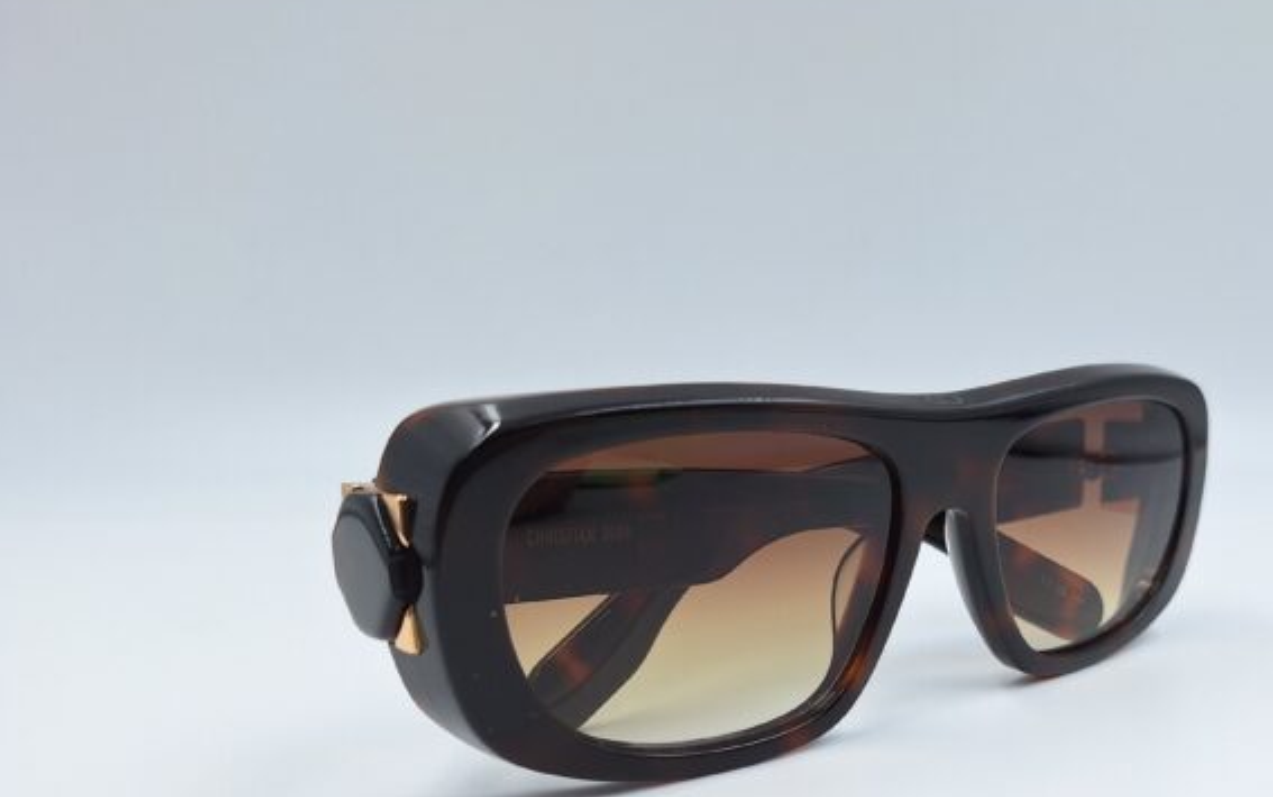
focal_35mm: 33
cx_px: 844
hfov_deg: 56.9
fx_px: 1145
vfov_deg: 37.2
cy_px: 620
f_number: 1.8
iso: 40
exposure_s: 1/167
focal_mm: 5.54
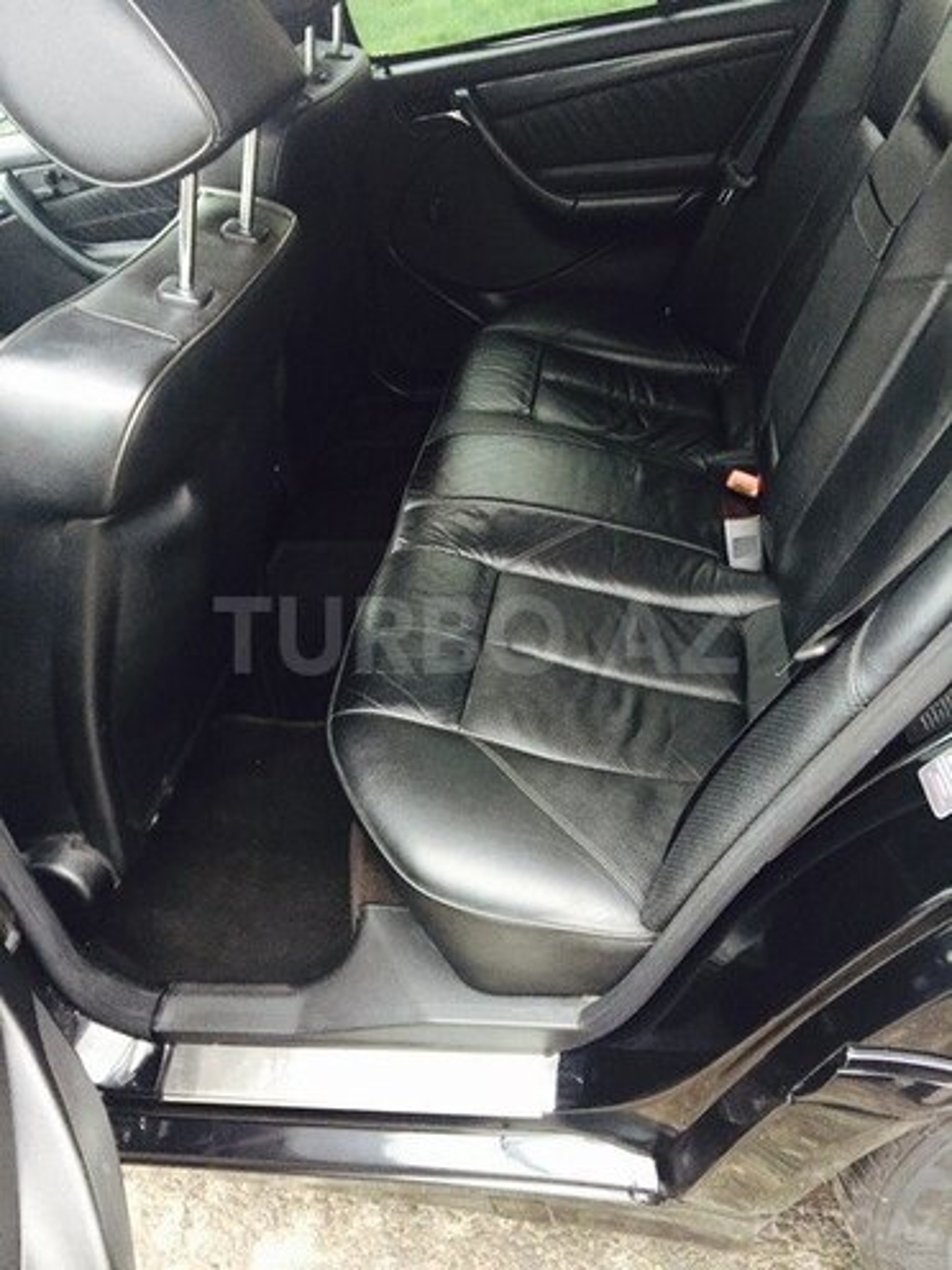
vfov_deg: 61.7
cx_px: 476
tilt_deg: -36.8
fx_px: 1063
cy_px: 635
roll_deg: +12.7
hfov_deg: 48.2
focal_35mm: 29
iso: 200
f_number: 2.2
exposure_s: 1/33
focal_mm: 4.15
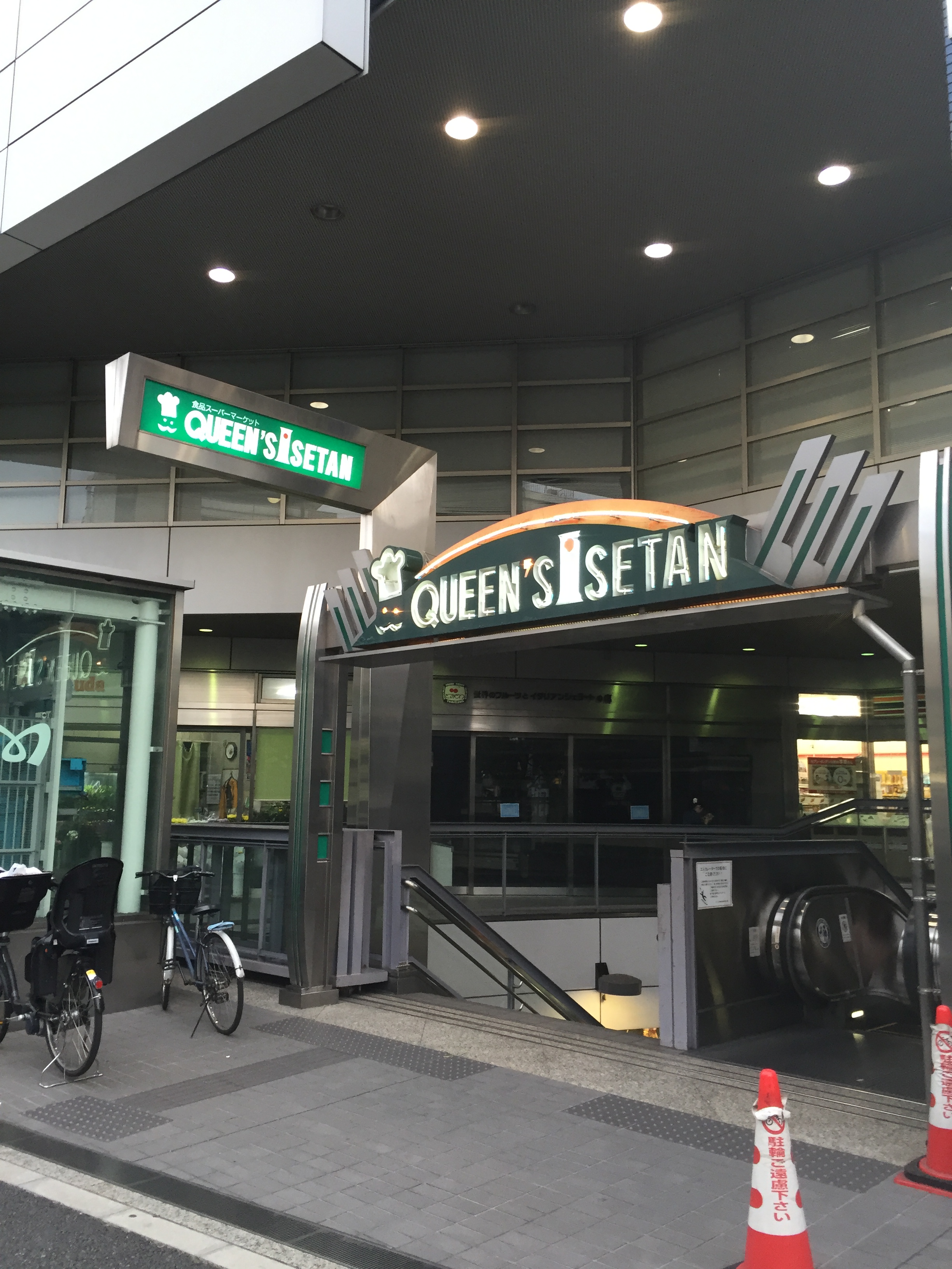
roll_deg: +0.9
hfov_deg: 48.2
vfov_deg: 61.7
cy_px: 634
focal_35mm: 29
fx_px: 1063
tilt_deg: +9.5
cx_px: 476
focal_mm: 4.15
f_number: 2.2
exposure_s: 1/30
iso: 40
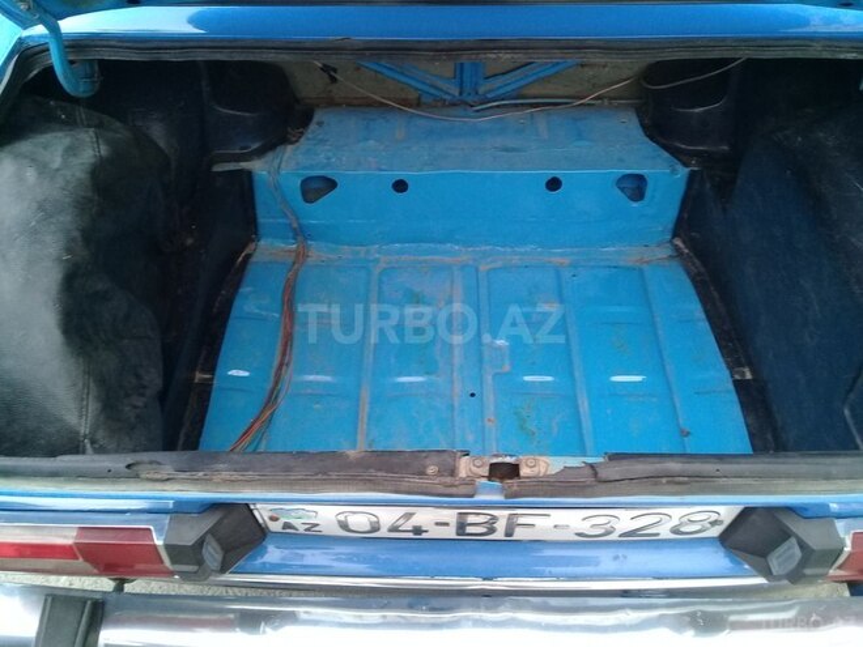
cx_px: 432
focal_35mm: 31
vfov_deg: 45.4
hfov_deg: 58.4
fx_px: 773
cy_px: 324
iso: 80
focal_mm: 3.3
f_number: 2.2
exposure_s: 1/33
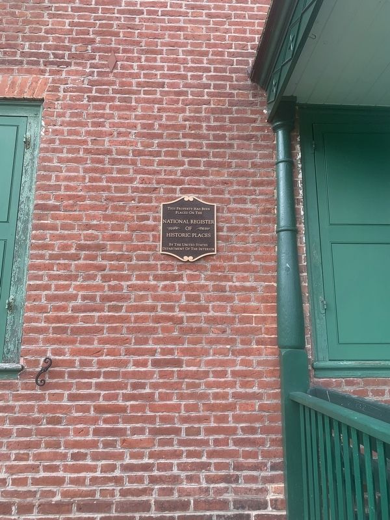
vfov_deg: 67.3
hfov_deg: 53.1
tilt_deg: +13.4
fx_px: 391
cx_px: 195
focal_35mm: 26
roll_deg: -0.9
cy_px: 260
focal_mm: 4.25
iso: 25
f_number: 1.8
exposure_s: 1/385
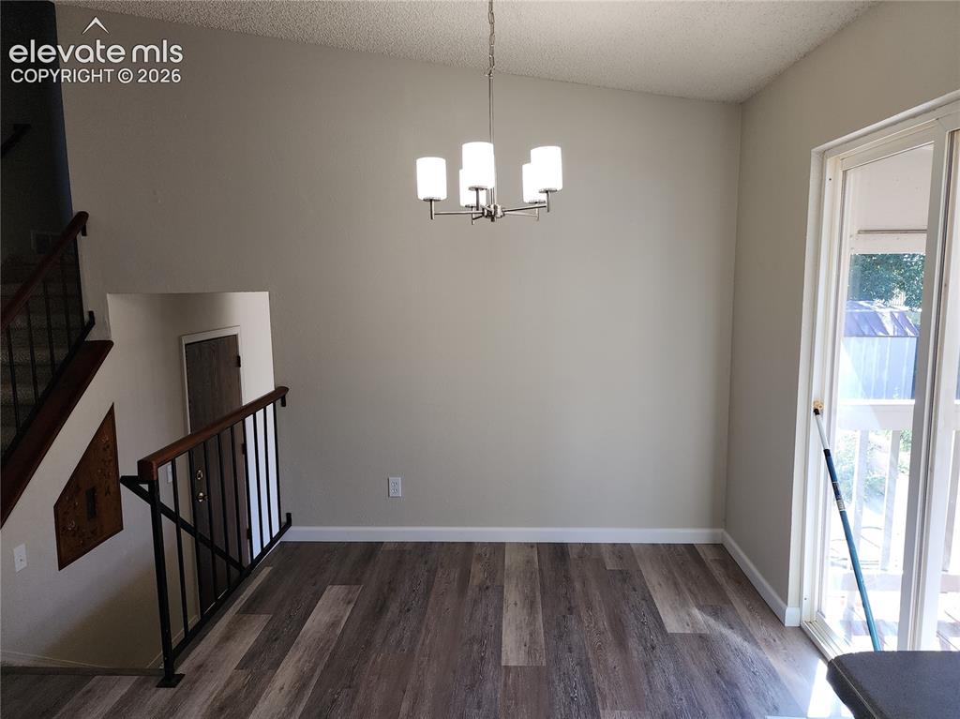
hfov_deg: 74.0
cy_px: 360
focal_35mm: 23
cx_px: 480
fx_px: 638
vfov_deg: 58.8
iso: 20
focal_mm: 6.4
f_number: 1.8
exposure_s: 1/60
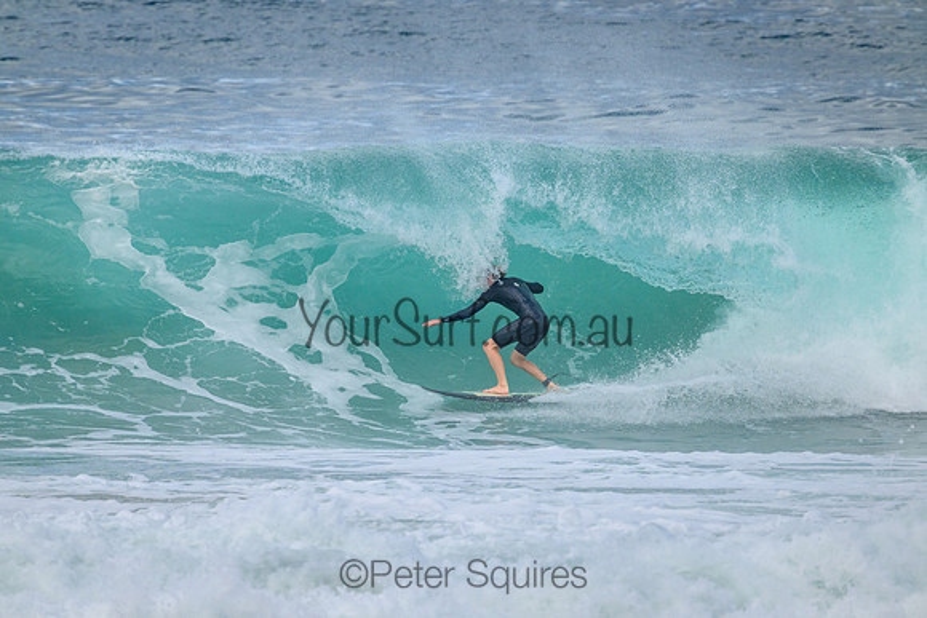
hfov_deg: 2.6
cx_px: 464
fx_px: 20604
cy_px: 309
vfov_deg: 1.7
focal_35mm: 800
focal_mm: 800
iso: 1100
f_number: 11
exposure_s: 1/2000
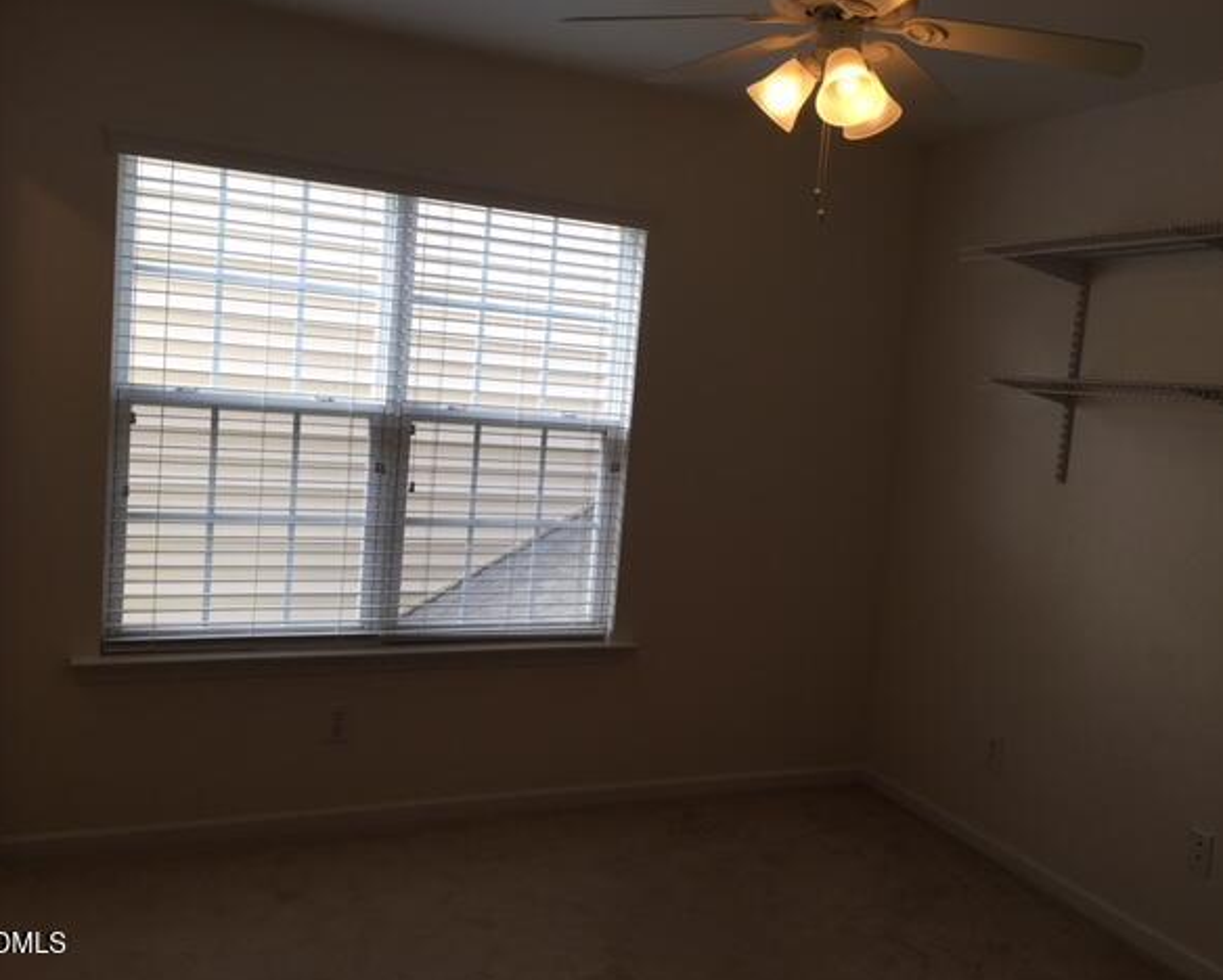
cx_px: 649
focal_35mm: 31
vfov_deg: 47.2
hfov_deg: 57.1
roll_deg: -5.0
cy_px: 486
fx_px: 1123
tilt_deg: -5.8
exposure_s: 1/100
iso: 25
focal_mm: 4.15
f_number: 2.2
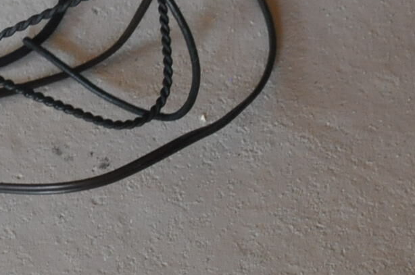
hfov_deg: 6.3
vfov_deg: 4.2
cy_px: -91
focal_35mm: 325
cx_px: -189
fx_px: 3740
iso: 1600
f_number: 5.3
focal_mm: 62
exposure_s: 1/80
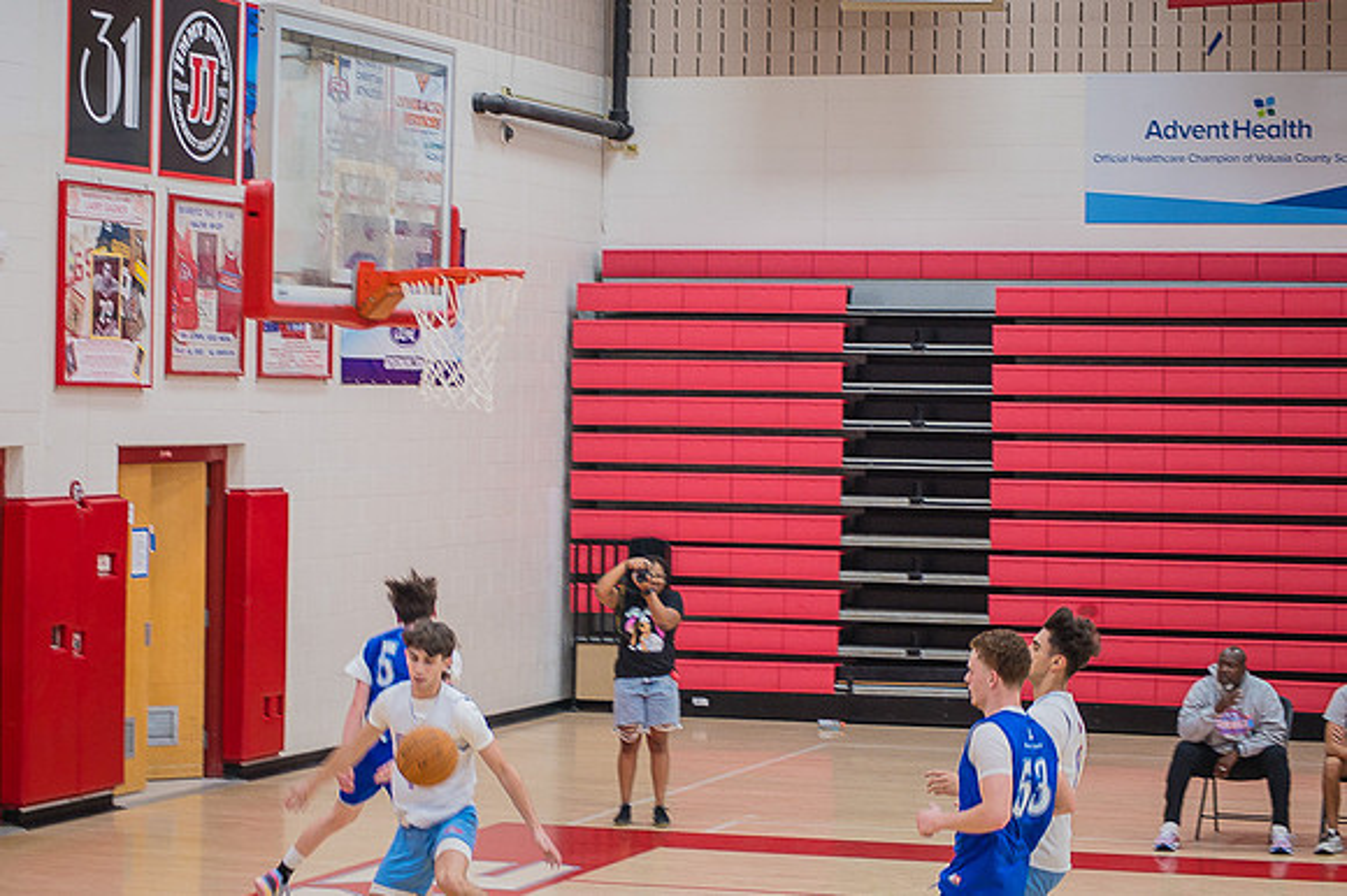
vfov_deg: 13.6
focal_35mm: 101
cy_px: 456
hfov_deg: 20.3
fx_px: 3762
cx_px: 621
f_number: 4.5
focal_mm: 82
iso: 1000
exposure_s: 1/250
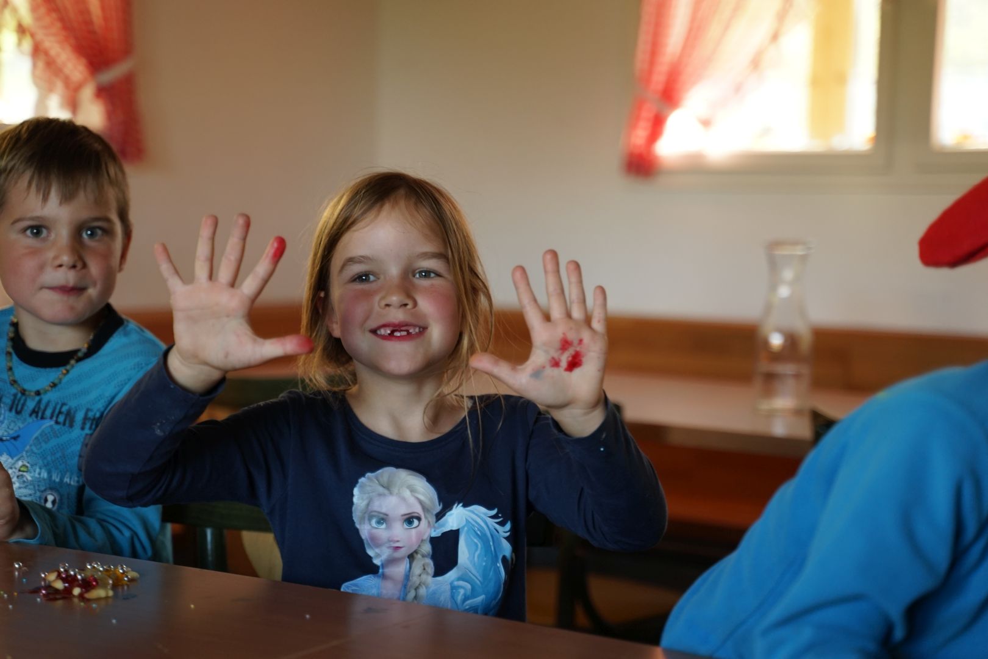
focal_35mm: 67
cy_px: 330
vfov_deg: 20.3
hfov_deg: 30.1
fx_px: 1839
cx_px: 494
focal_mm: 67
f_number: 2.8
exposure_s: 1/80
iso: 640
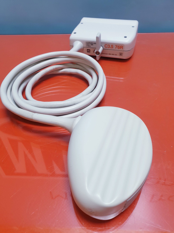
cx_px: 87
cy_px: 116
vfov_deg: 67.3
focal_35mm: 26
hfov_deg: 53.1
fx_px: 174
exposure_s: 1/50
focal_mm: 4.3
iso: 100
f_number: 2.4
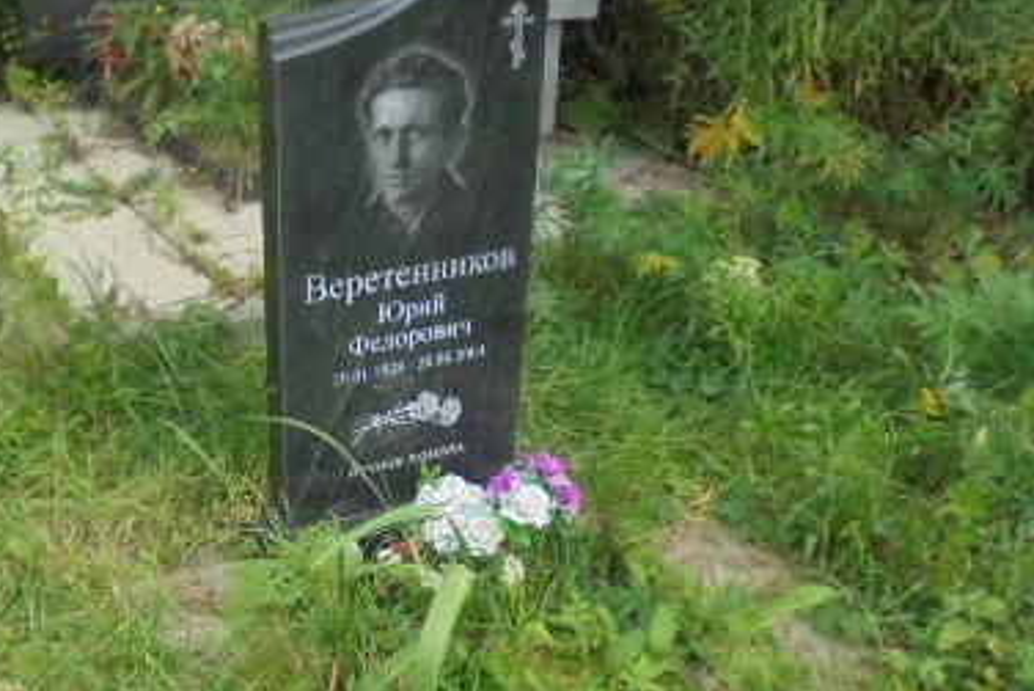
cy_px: 498
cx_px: 333
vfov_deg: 28.9
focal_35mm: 46
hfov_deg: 42.1
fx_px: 1322
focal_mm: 4.6
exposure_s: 1/250
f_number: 3.5
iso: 100
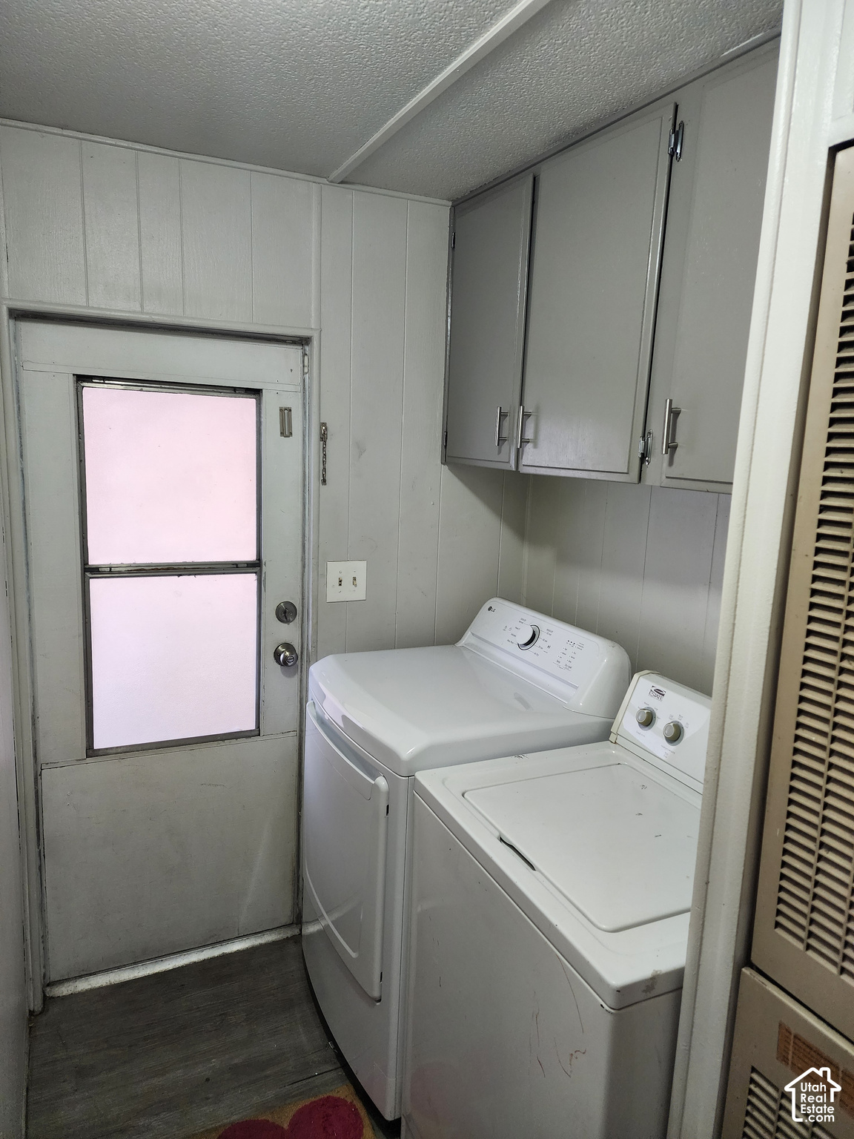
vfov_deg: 73.9
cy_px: 570
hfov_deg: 58.9
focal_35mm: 23
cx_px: 427
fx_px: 757
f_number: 1.8
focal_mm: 6.4
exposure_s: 1/120
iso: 320
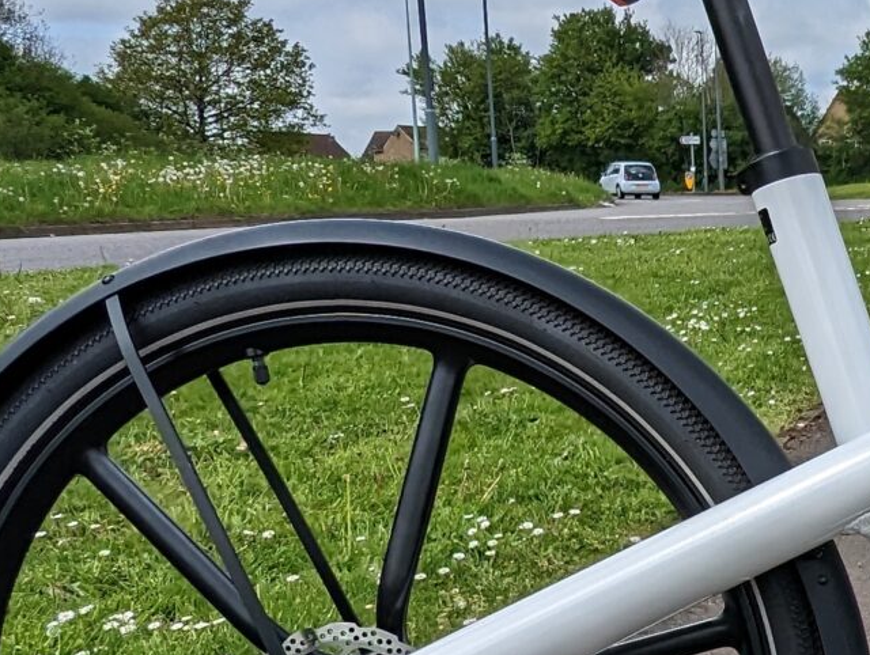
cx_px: 1149
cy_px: 523
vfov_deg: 22.7
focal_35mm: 64
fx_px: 1611
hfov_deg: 25.7
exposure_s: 1/1832
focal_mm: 2.35
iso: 52
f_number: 2.2
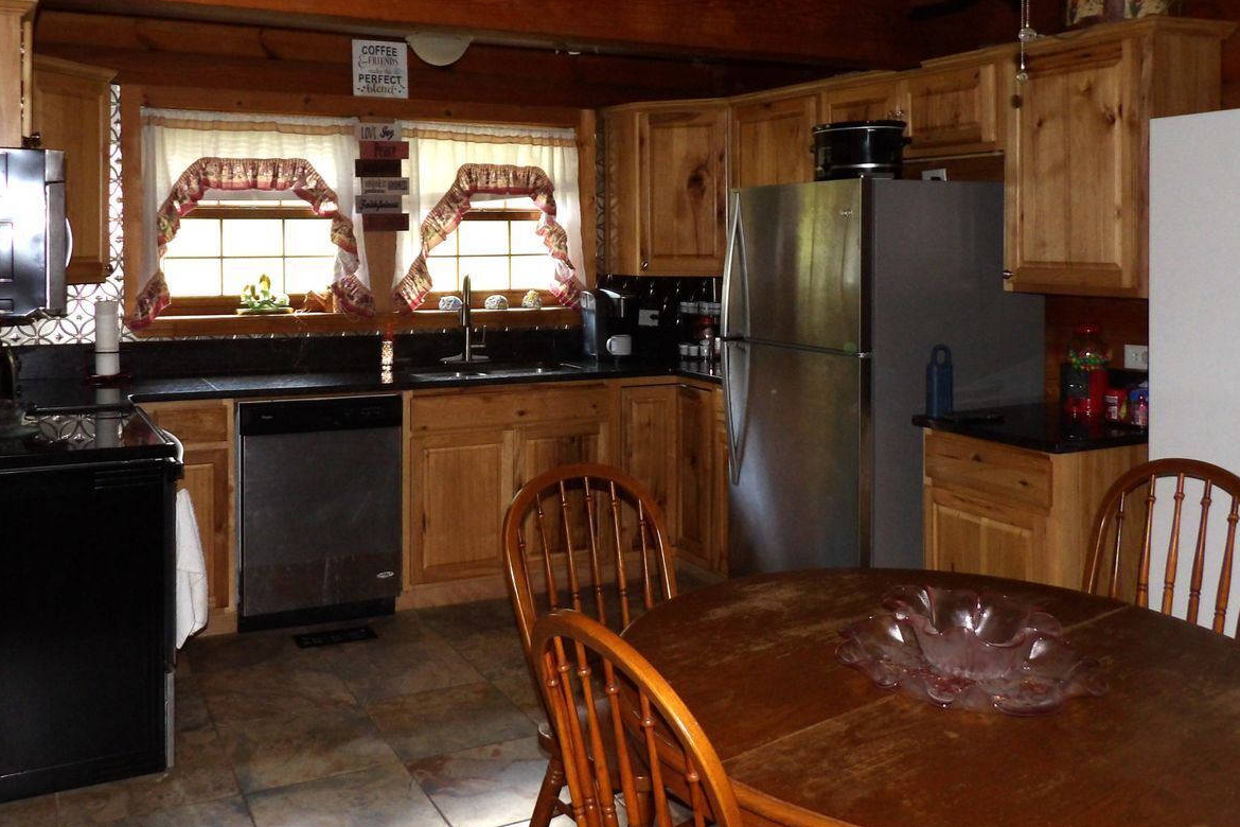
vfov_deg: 40.6
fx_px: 1102
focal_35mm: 32
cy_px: 275
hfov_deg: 58.6
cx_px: 569
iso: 200
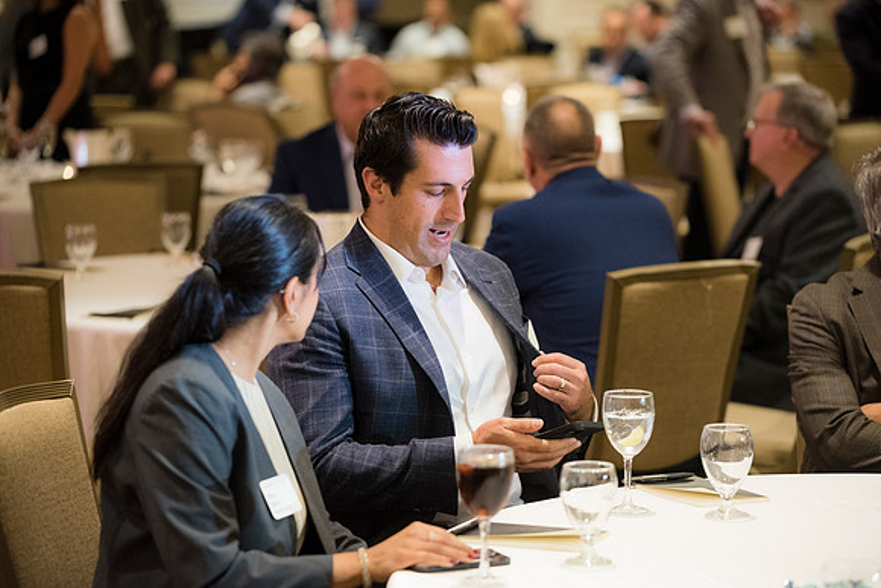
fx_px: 2937
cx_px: 440
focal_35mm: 120
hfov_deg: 17.1
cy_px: 294
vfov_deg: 11.4
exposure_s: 1/125
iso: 2800
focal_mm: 120
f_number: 2.8
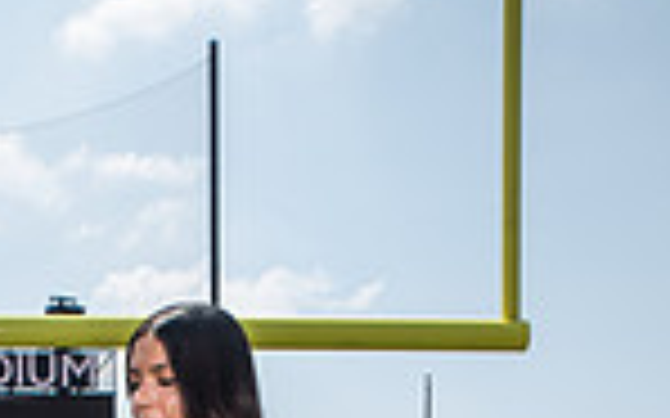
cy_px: 984
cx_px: 144
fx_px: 1917
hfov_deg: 19.6
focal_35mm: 105
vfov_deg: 10.7
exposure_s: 1/320
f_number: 7.1
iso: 100
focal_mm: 34
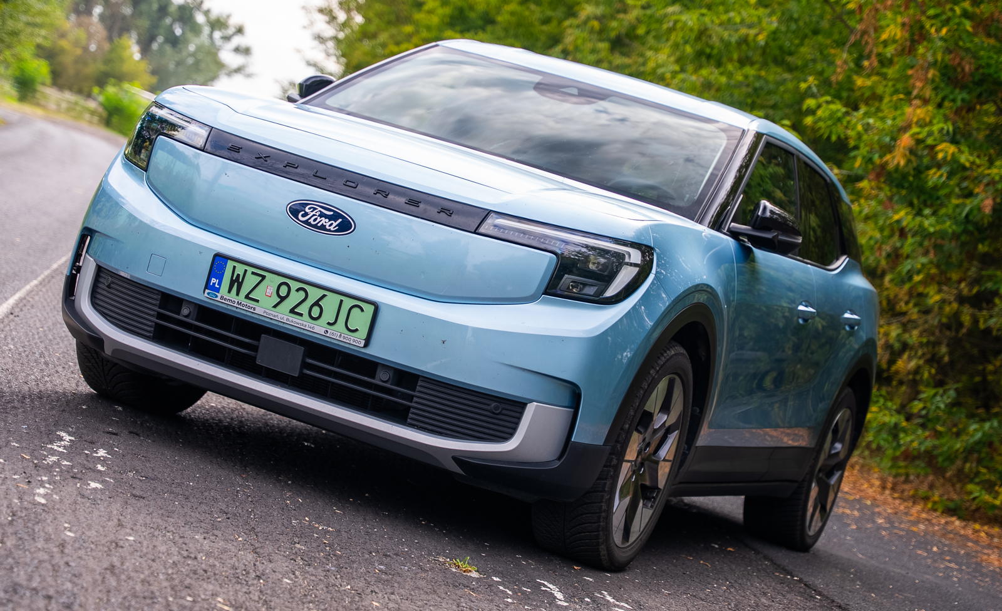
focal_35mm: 85
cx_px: 511
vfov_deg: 15.0
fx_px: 2316
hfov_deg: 24.4
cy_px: 324
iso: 160
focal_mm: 60.8
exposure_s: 1/160
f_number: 2.8
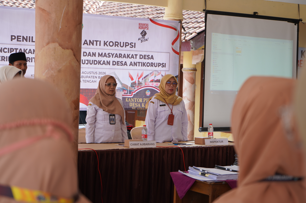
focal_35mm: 70
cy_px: 102
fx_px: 594
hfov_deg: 28.9
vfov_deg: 19.4
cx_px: 153
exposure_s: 1/160
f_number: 5.6
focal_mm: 70
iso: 250
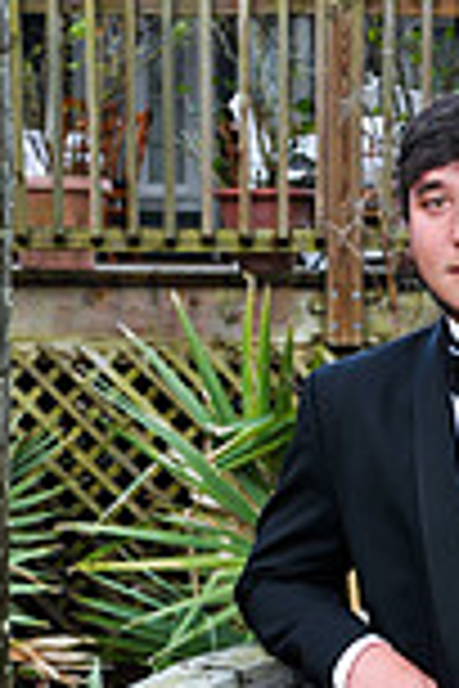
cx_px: 466
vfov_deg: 19.2
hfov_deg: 13.1
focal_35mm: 103
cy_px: 710
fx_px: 1970
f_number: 5.6
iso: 320
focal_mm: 35
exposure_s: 1/160
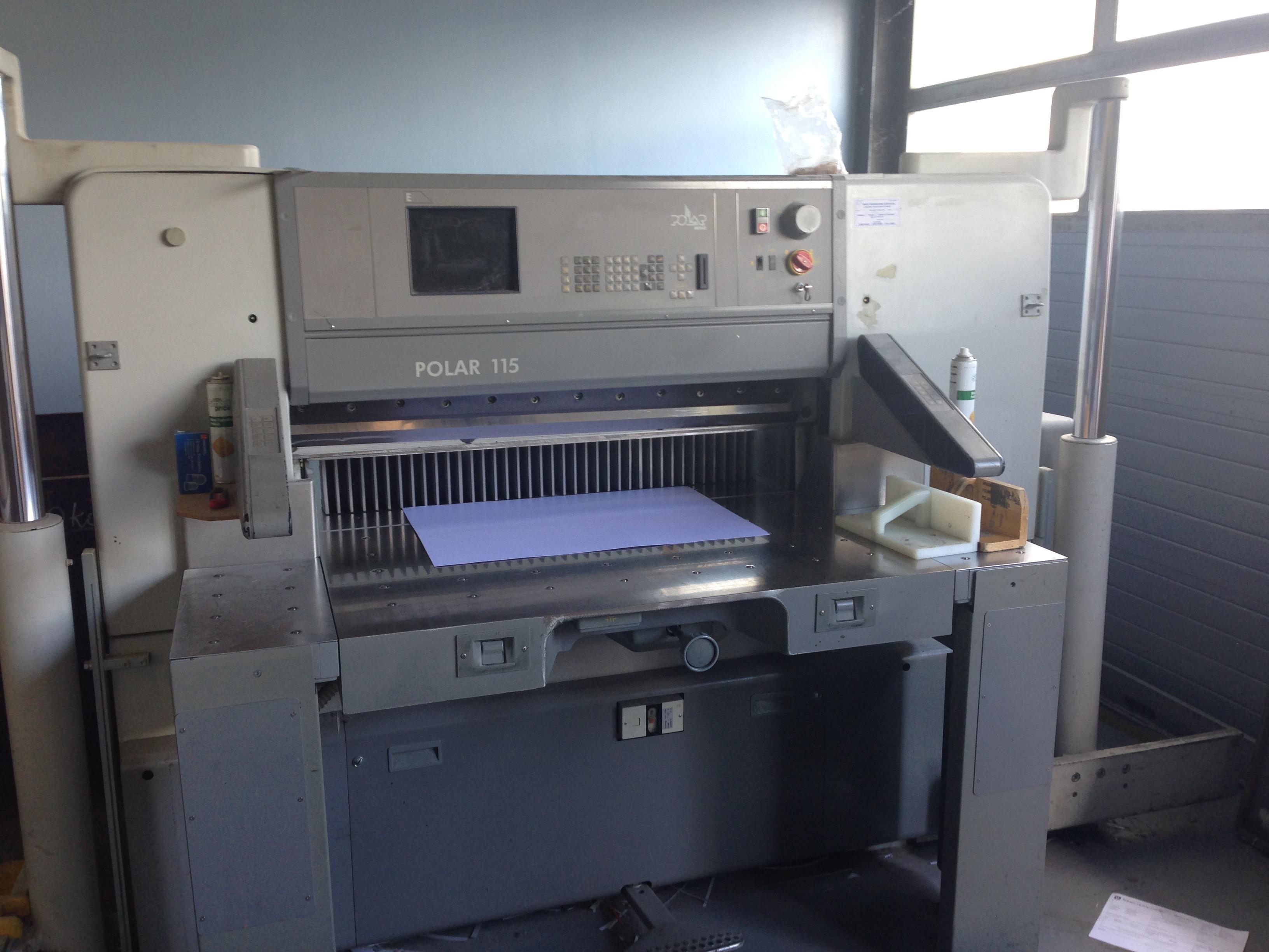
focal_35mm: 33
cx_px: 634
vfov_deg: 42.9
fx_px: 1210
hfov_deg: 55.4
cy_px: 476
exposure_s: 1/40
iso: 50
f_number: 2.4
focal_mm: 4.13
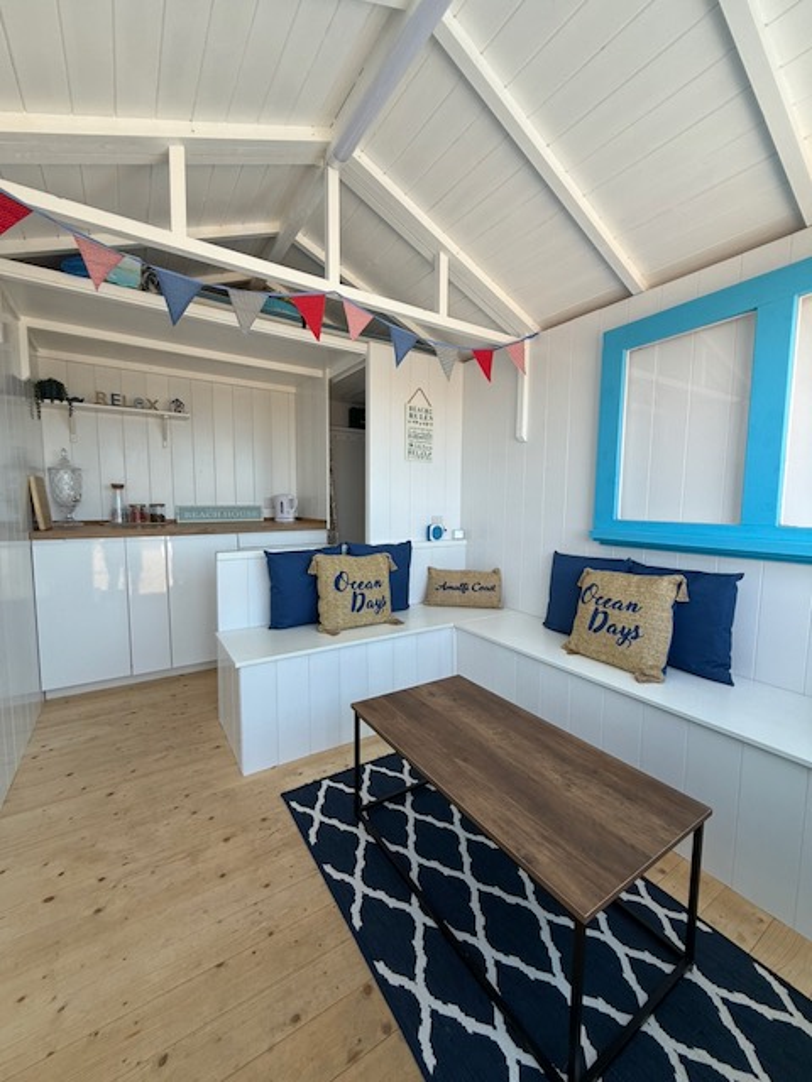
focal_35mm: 14
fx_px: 438
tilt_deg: -5.2
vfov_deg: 102.1
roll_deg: +0.0
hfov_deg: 85.7
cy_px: 541
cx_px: 406
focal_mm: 2.22
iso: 50
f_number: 2.2
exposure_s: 1/268
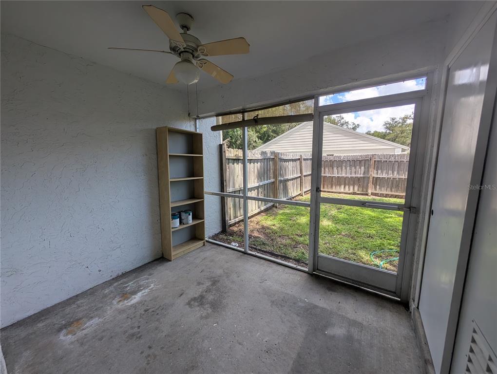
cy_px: 187
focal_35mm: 12
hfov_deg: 110.5
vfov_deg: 94.6
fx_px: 173
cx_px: 248
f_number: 1.7
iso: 51
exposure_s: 1/929
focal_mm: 2.02
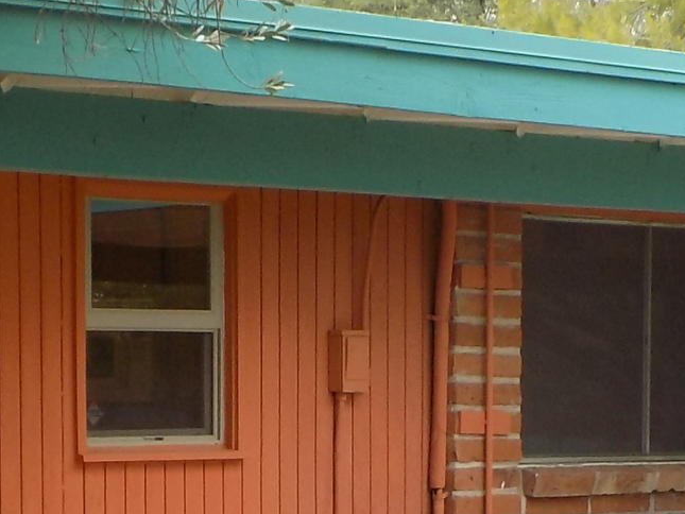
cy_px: 750
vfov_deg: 8.5
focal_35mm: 172
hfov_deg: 11.5
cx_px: 250
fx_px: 3404
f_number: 3.5
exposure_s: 1/60
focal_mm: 6.6
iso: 80
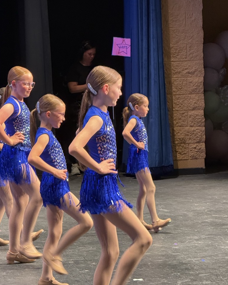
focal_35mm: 156
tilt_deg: -5.6
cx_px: 99
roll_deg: +2.2
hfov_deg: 9.9
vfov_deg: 12.3
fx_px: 1316
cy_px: 186
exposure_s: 1/60
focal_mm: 15.66
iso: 640
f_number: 2.8
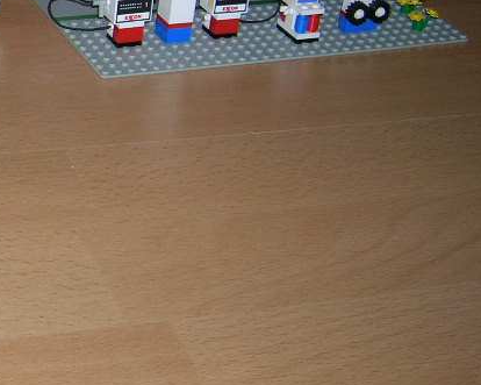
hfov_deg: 20.4
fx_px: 1238
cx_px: -110
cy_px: 19
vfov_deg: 17.3
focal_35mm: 87
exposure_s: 1/60.1
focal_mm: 6
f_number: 2.9
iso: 50
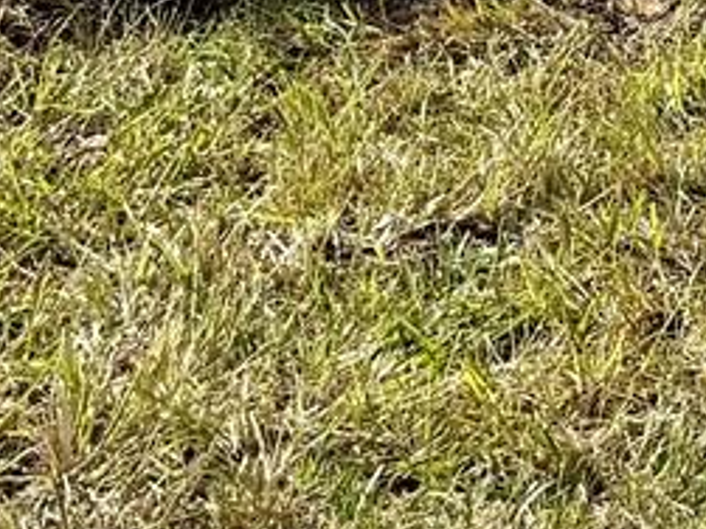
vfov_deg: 8.4
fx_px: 3119
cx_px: 1600
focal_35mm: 153
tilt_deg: +4.0
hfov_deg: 11.2
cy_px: -990
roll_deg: +0.1
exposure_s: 1/4975
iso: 80
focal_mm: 6.76
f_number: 1.78
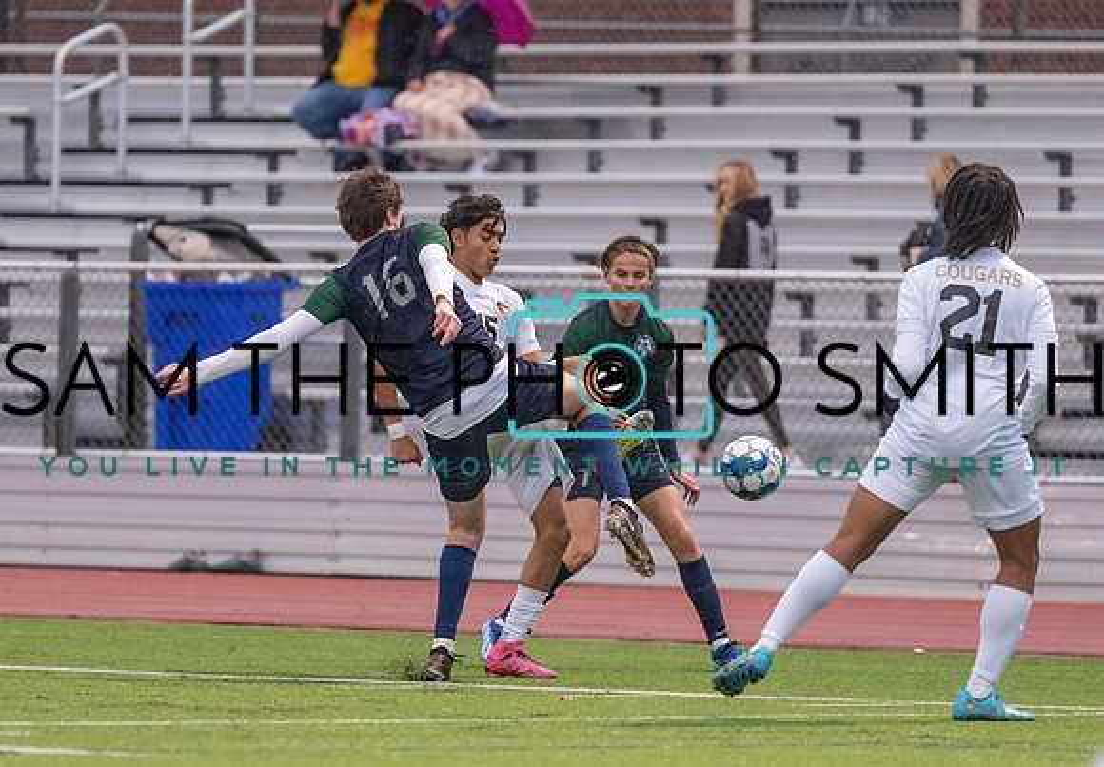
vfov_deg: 4.0
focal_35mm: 355
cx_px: 412
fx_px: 11015
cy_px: 366
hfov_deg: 5.7
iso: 3200
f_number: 2.8
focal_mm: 200
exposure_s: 1/1250
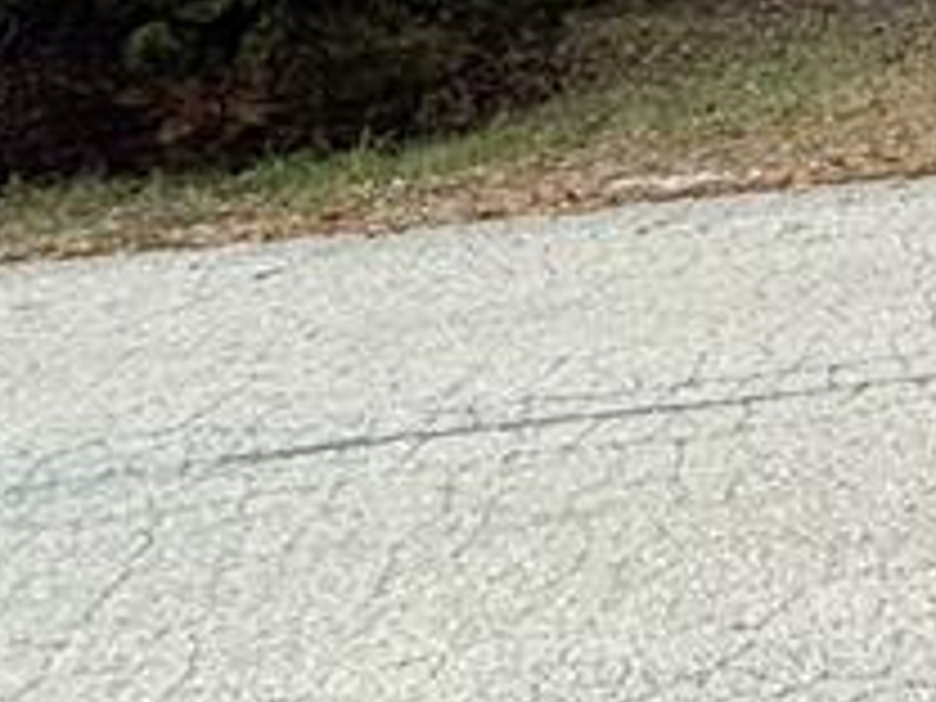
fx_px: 1866
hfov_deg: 20.1
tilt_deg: +9.4
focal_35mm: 69
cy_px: -662
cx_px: 1696
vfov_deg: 16.6
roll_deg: +1.3
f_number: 2.2
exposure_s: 1/60
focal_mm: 2.22
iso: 400
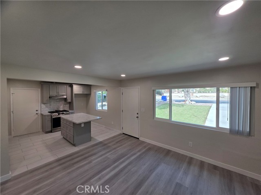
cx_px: 130
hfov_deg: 106.2
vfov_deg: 89.9
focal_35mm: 13
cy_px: 98
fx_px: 98
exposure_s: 1/120
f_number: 1.9
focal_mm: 2.2
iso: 64
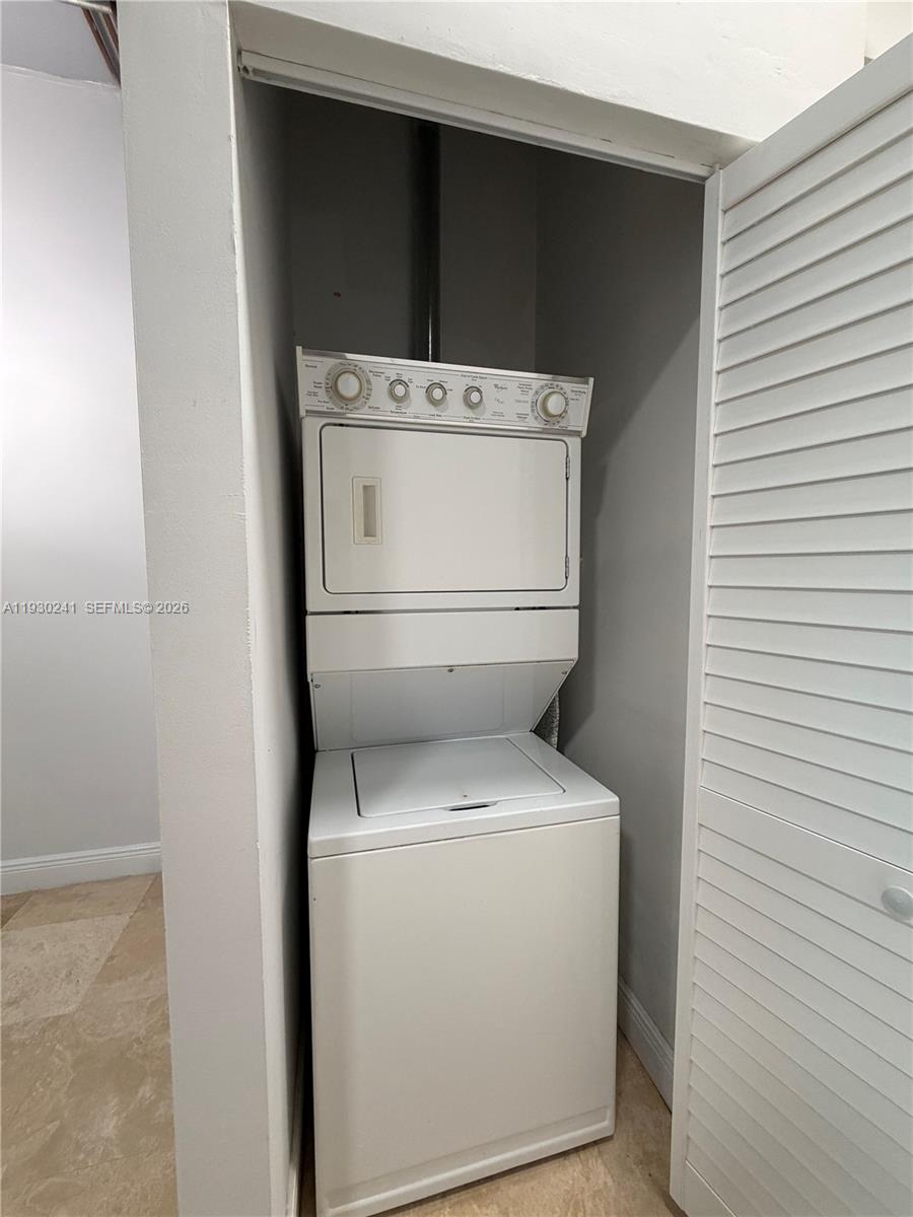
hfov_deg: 85.7
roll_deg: -0.1
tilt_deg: -3.8
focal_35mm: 14
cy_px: 608
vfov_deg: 102.1
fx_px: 492
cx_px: 456
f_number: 2.2
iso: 250
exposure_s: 1/60
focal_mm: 2.22
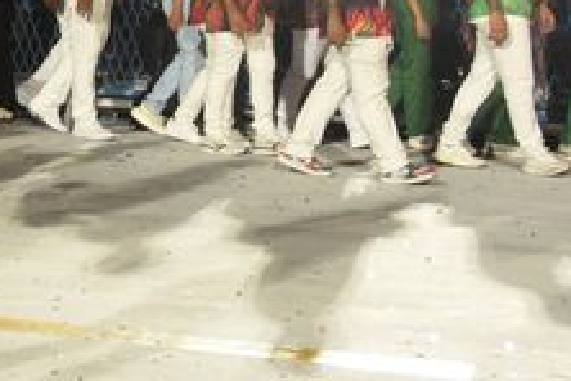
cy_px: 55
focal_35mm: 89
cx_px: -157
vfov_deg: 15.2
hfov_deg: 20.9
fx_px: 1412
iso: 2500
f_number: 4.5
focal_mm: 34
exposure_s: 1/250
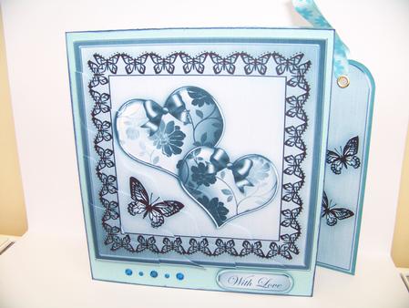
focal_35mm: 36
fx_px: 426
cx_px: 204
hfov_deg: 51.3
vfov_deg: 39.7
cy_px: 154
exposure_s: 1/125
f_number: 2.8
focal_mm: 5.85
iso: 68
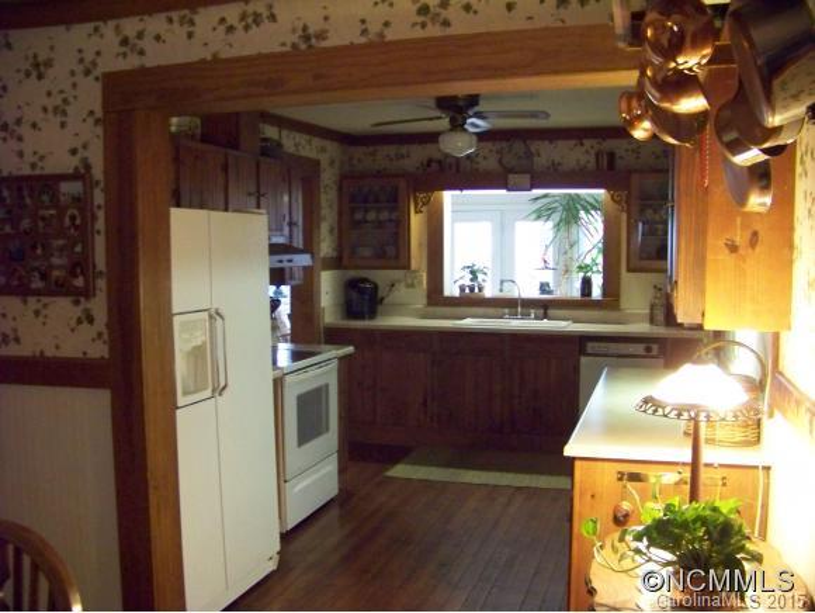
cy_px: 306
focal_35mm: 36
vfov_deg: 39.7
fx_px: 848
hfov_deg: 51.3
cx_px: 408
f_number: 2.8
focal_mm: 5.85
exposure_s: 1/30
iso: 652
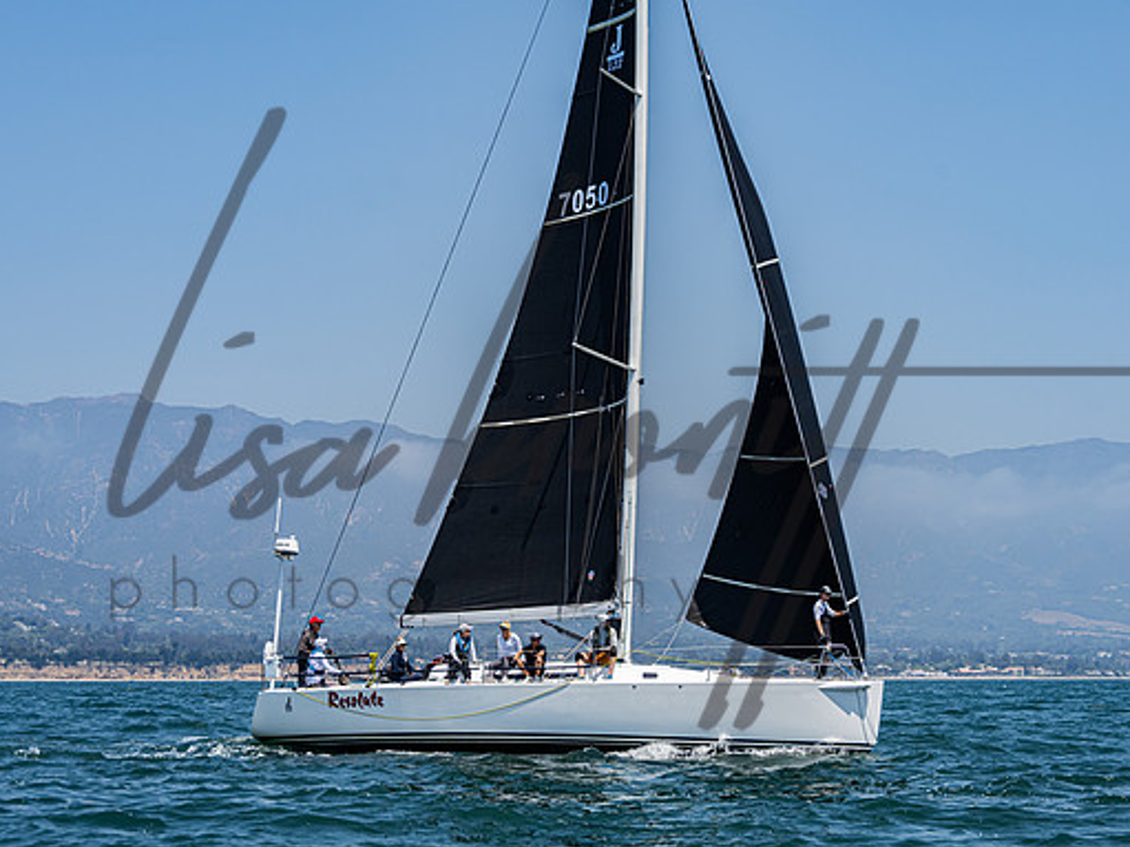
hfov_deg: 22.5
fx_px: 2839
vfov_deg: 17.0
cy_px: 470
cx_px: 601
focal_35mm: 87
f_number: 8
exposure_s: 1/1000
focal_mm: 70
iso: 400
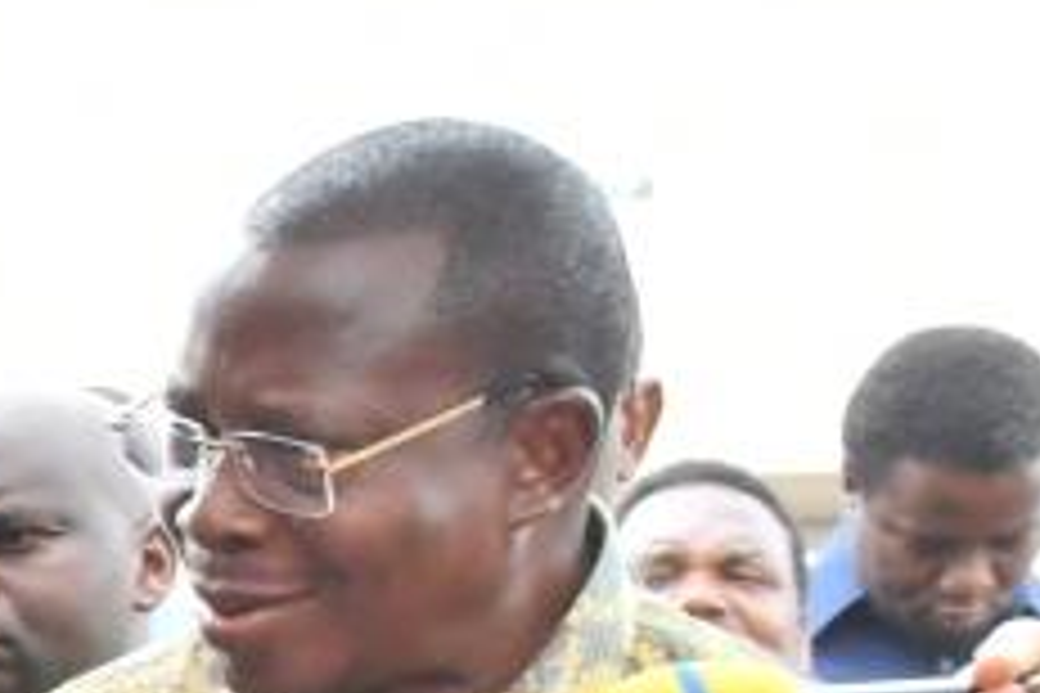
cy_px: 1258
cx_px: -1220
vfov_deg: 7.2
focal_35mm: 186
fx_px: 5373
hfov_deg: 10.0
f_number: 8
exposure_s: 1/250
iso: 640
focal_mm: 28
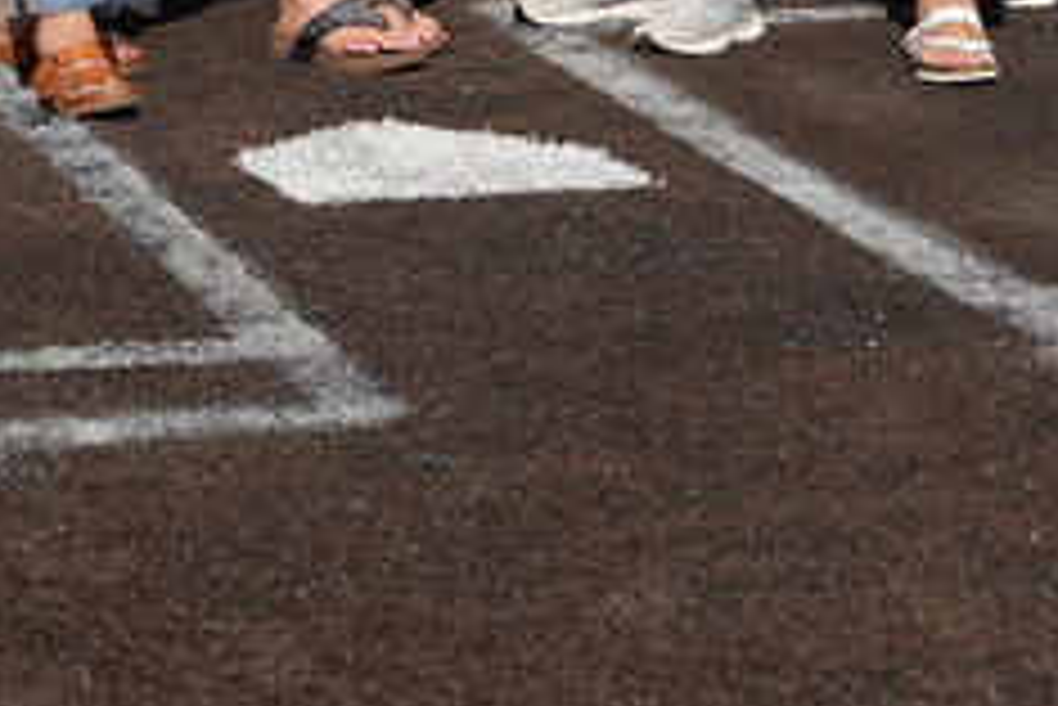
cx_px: -50
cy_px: -636
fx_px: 5117
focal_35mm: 174
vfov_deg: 7.6
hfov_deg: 11.7
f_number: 10
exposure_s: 1/250
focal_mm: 40
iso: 100
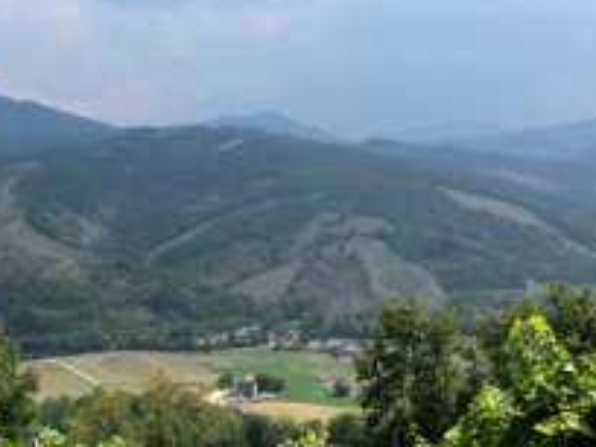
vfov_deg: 22.8
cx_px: 199
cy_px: 310
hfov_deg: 30.0
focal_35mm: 64
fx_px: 1102
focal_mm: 4.15
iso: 25
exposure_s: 1/1054
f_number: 2.2
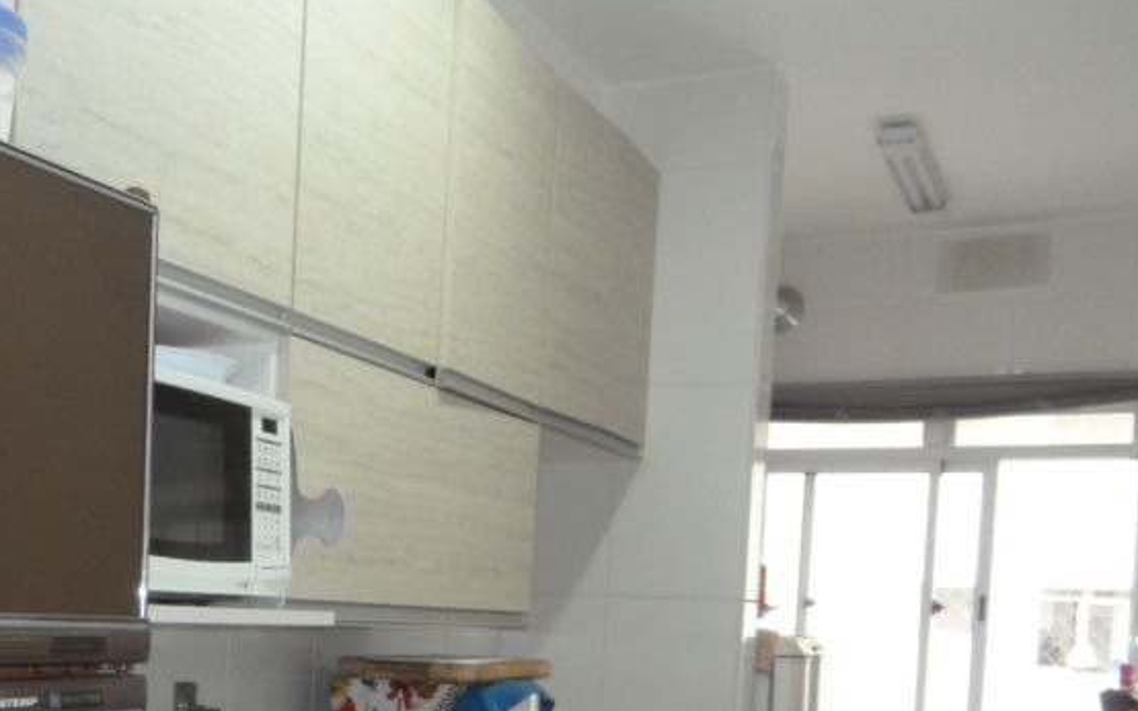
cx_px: 259
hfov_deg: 41.2
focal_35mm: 47
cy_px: 703
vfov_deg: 26.1
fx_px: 1457
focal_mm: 4.1
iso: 100
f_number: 2.9
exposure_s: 1/30
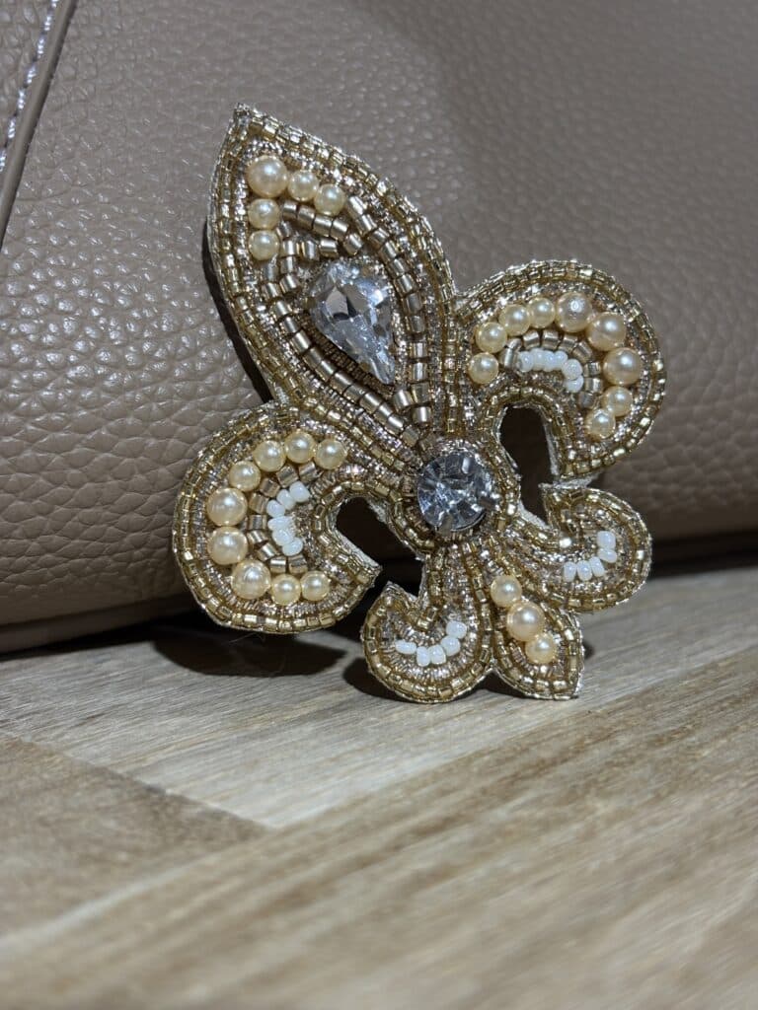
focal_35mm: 52
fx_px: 1518
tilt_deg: -10.9
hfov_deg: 28.0
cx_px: 379
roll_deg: +0.5
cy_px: 505
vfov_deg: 36.8
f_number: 1.6
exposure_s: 1/100
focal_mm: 5.96
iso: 50
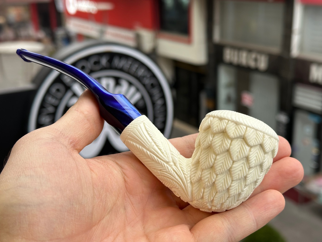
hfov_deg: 39.7
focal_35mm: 48
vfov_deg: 30.3
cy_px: 121
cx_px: 161
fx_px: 446
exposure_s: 1/154
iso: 50
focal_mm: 6.86
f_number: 1.78
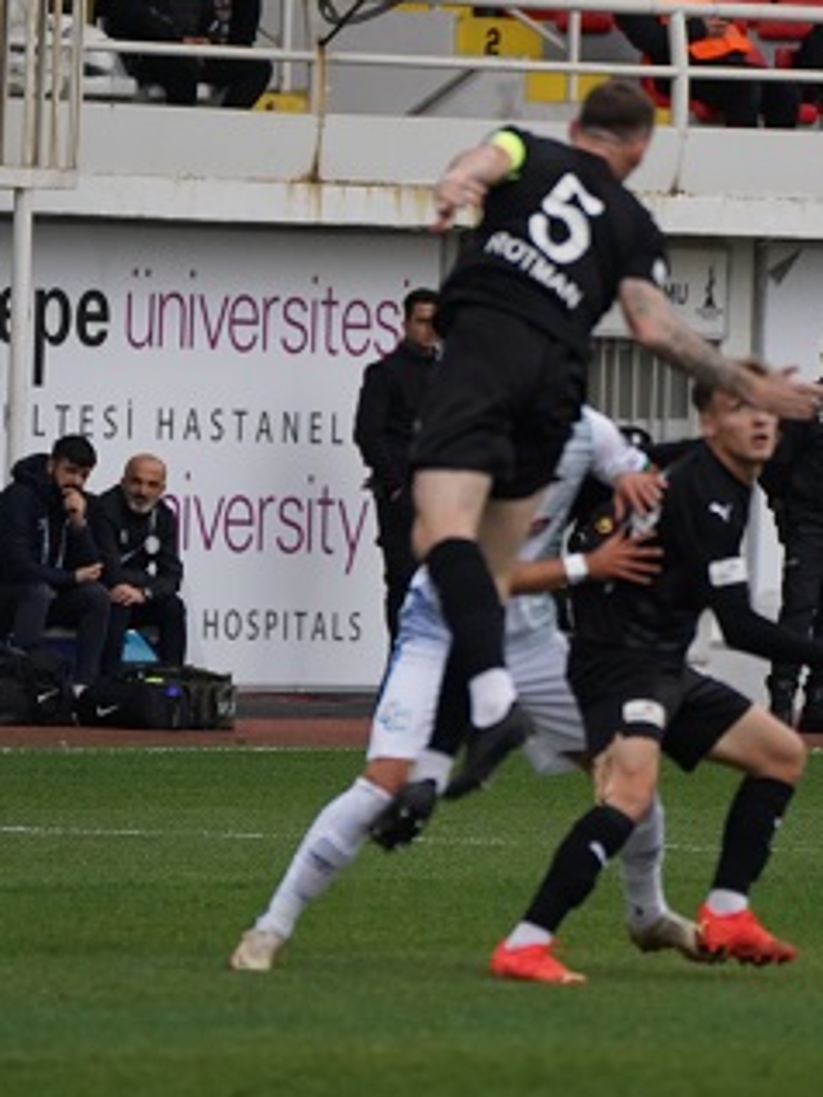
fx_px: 23031
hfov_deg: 2.0
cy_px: 523
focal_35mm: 727
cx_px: 574
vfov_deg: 2.7
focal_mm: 400
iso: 4000
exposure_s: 1/2000
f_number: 5.6
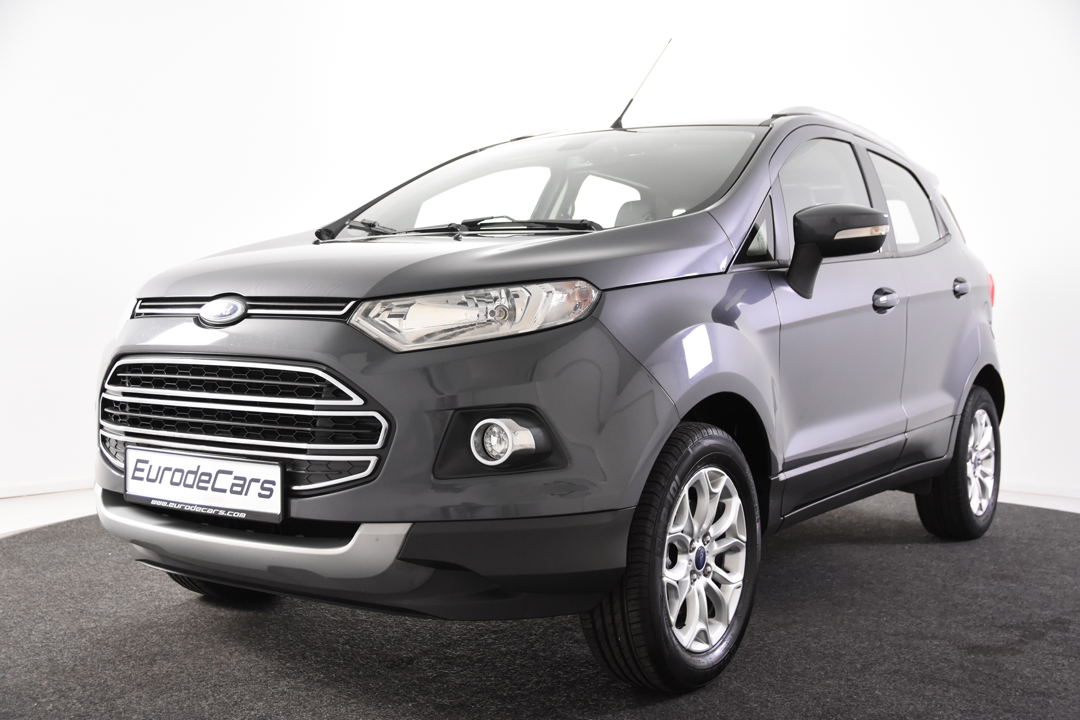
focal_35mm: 39
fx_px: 1170
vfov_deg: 34.2
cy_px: 360
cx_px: 540
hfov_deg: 49.6
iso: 1600
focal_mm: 26
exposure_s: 1/60
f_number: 4
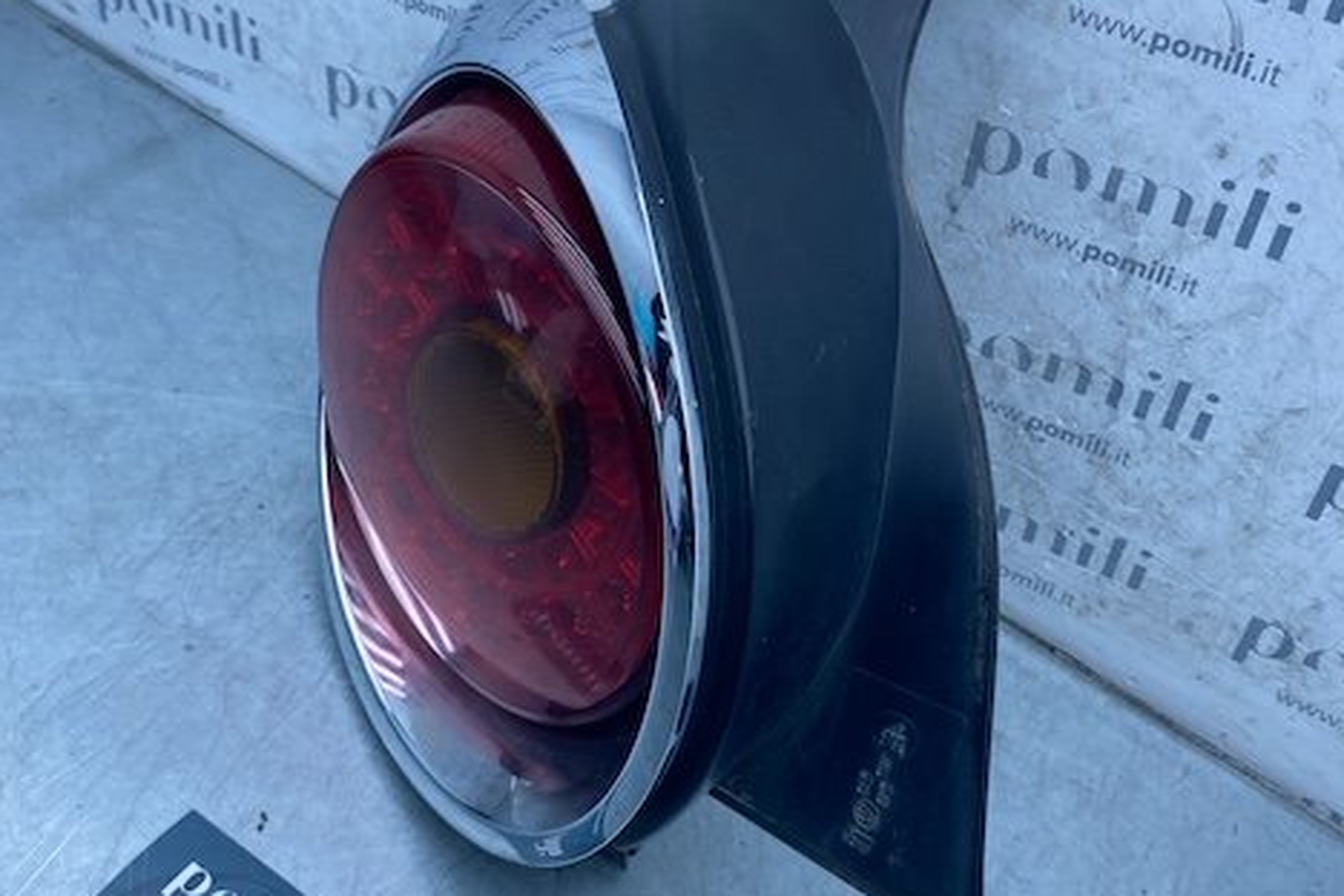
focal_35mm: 37
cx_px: 663
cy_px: 454
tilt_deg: -47.7
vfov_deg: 35.9
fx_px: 1381
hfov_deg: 51.9
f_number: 1.8
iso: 32
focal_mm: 4.25
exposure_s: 1/728
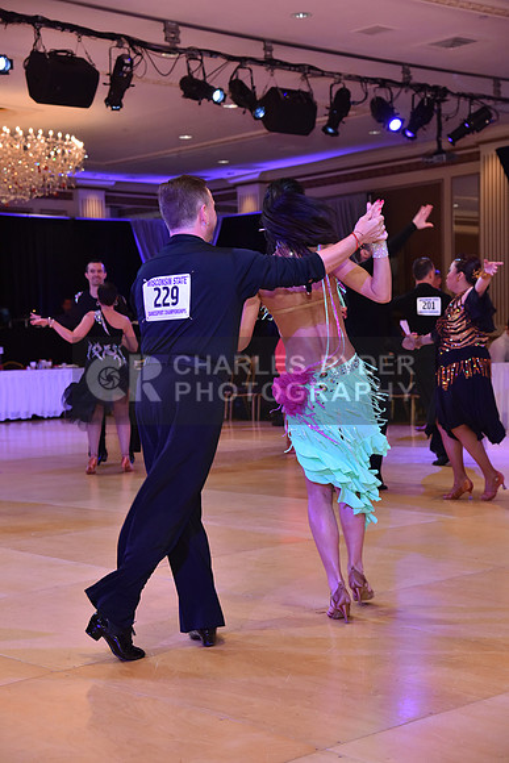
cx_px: 254
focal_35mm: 62
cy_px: 382
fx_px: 1314
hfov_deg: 21.9
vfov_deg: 32.4
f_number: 5
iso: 1600
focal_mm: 62
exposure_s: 1/250
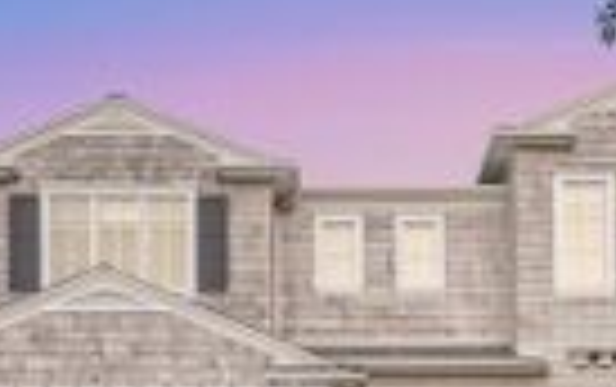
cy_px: 578
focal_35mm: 61
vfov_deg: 18.8
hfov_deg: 33.4
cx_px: 337
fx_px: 1025
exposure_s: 1/80
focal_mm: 16
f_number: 8
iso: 640
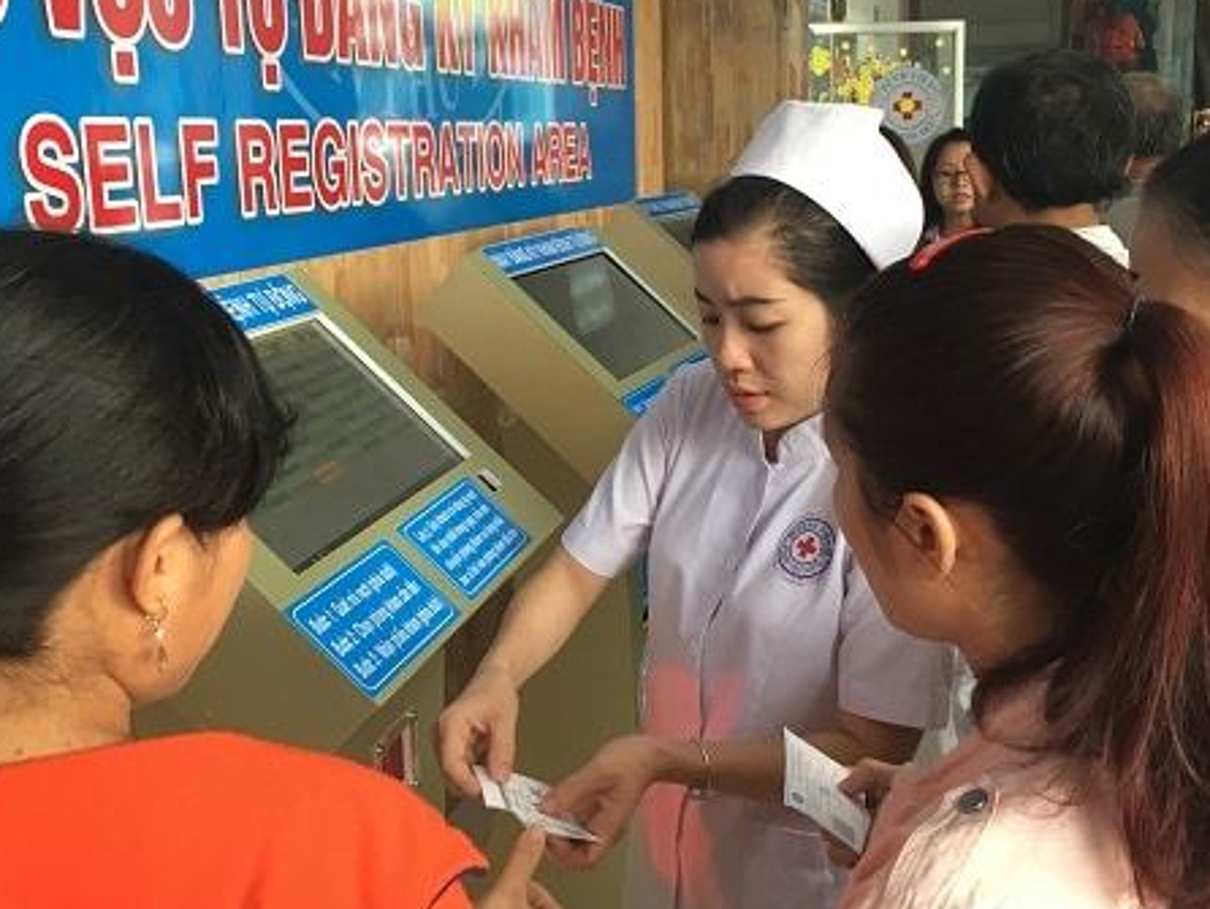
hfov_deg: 47.8
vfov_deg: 36.8
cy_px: 377
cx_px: 602
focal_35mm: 39
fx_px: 1364
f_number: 2.2
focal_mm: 4.15
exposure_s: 1/33
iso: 64
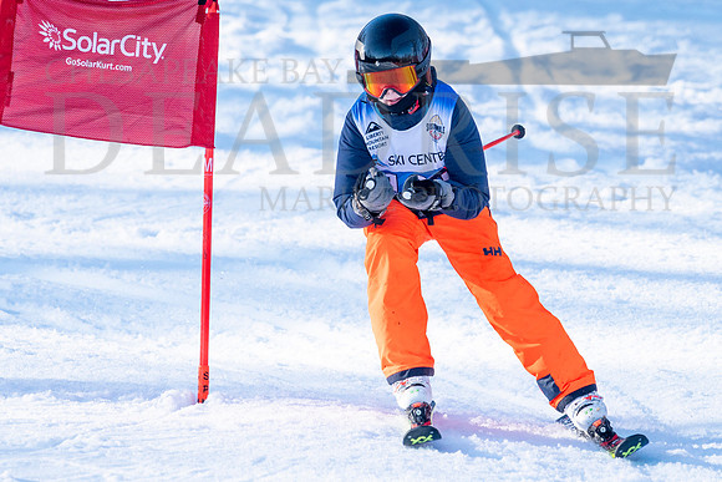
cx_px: 395
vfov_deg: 2.0
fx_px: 13625
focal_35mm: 679
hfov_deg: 3.0
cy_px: 253
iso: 1250
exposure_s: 1/2000
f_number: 8
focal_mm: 560
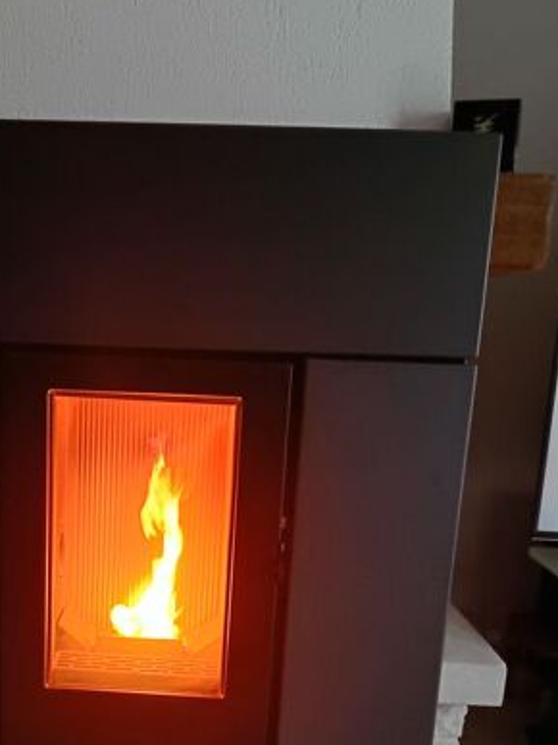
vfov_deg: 42.9
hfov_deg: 32.9
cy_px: 529
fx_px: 925
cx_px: 140
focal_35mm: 43
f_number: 1.8
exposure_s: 1/33.3
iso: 1595
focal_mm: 4.81
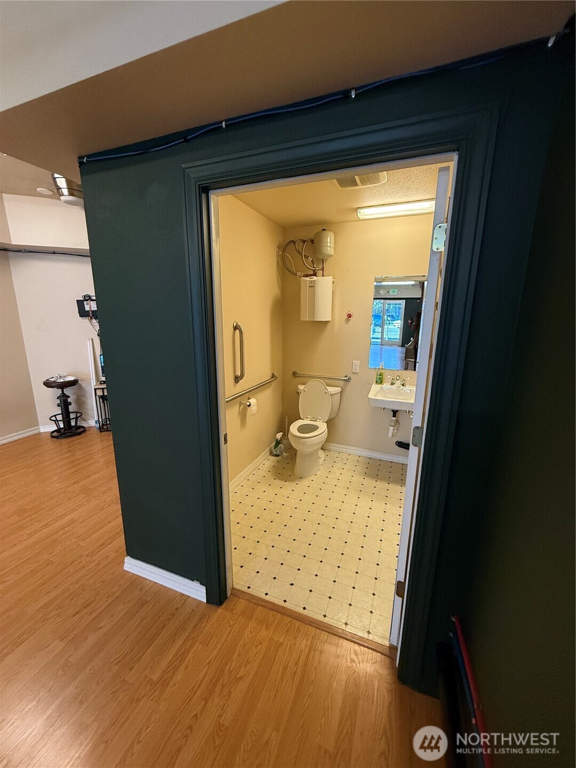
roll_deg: -0.3
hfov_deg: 85.7
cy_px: 384
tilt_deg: -11.9
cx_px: 288
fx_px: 311
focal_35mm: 14
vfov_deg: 102.1
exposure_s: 1/120
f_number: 2.2
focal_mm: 2.22
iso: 400
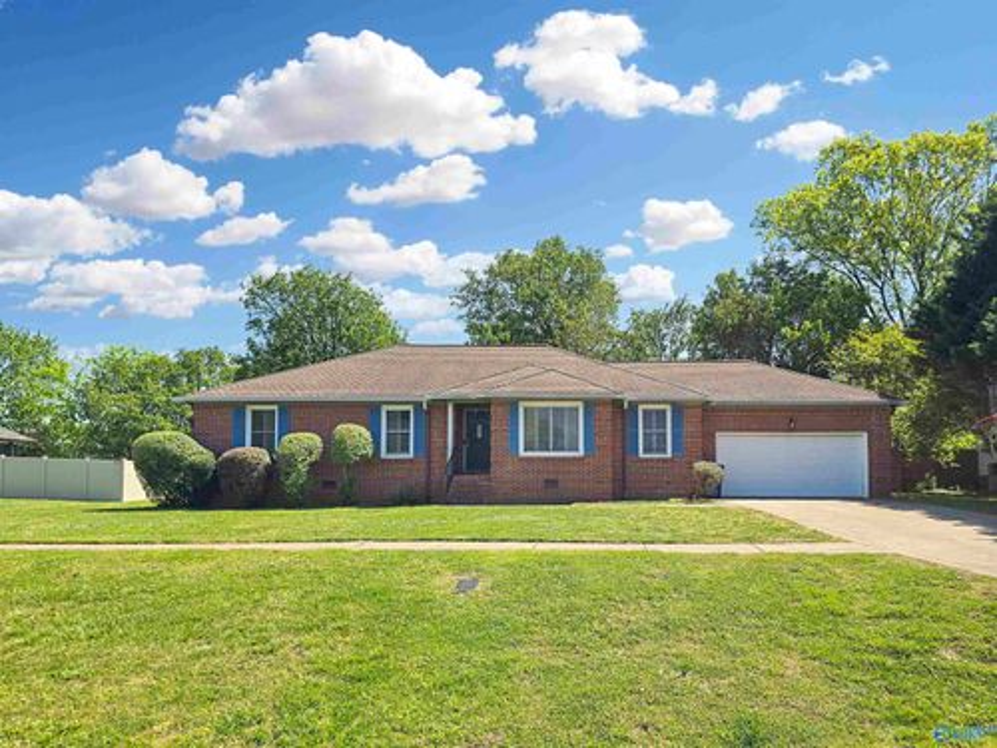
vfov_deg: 58.9
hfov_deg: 73.9
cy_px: 374
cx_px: 498
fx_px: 662
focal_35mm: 23
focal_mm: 6.3
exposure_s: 1/876
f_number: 1.7
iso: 12
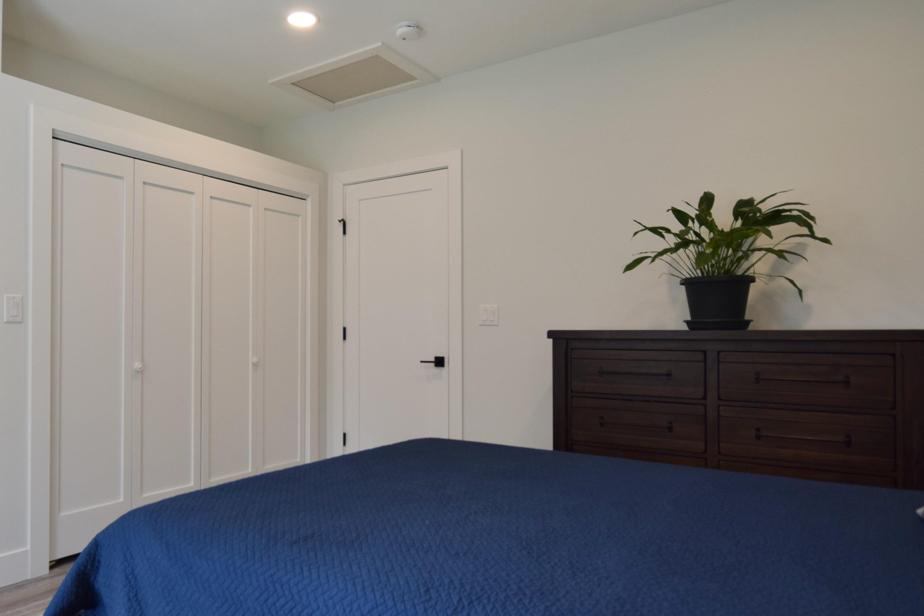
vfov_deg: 55.1
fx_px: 590
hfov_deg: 74.9
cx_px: 353
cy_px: 328
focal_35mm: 23
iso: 200
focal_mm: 10
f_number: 6.3
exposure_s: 1/30
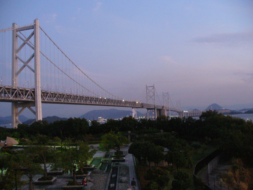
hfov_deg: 50.1
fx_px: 270
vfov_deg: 38.7
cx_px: 126
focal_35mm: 37
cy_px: 95
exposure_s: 1/8
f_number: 2.8
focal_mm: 6.1
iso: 400
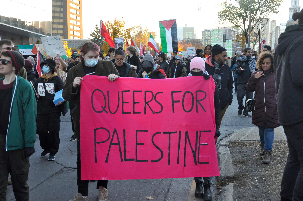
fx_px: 429
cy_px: 100
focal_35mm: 51
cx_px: 152
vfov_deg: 26.4
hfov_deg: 38.9
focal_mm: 34
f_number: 4.2
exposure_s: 1/320
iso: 1000
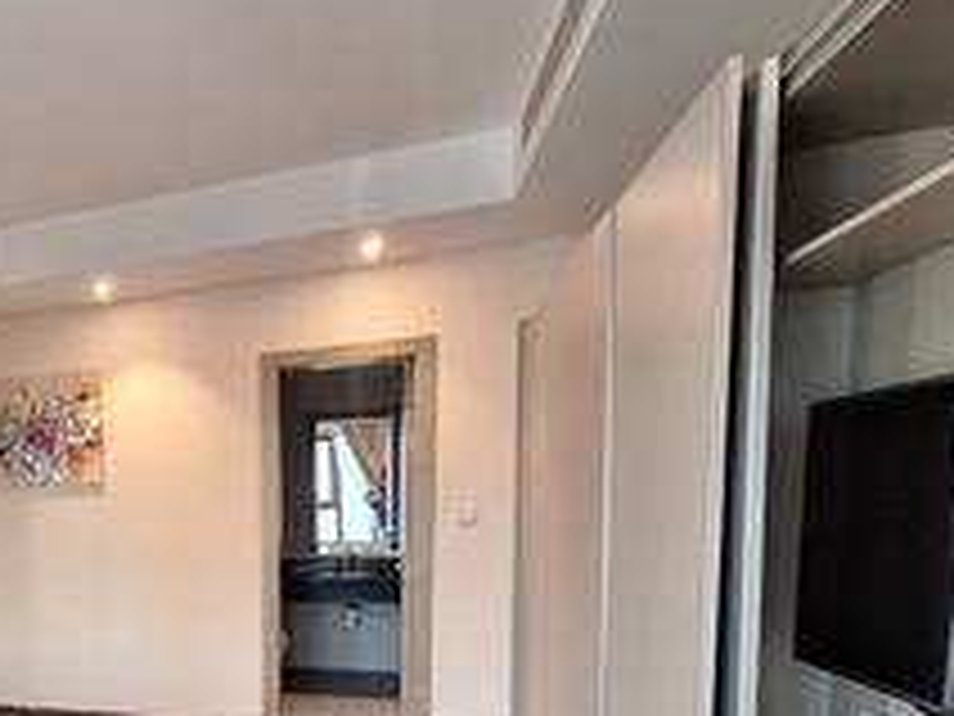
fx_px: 772
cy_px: 574
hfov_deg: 50.7
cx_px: -7
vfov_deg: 47.0
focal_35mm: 28
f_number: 2.2
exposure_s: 1/25
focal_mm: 1.74
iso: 160
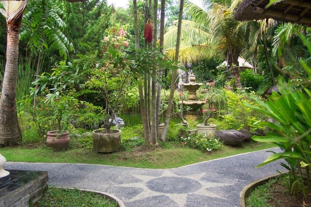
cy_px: 104
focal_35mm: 38
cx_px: 156
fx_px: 328
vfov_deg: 35.0
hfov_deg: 50.7
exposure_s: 1/180
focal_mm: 8
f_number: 2.8
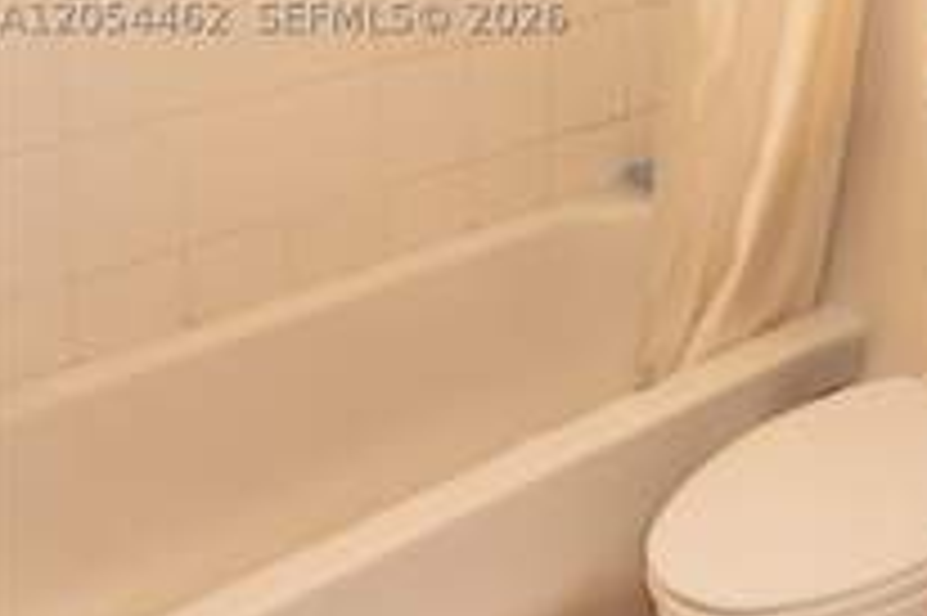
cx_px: 1066
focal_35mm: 56
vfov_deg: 23.2
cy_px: 11
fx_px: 1441
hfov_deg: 31.0
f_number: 5
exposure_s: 1/80
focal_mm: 16
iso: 100
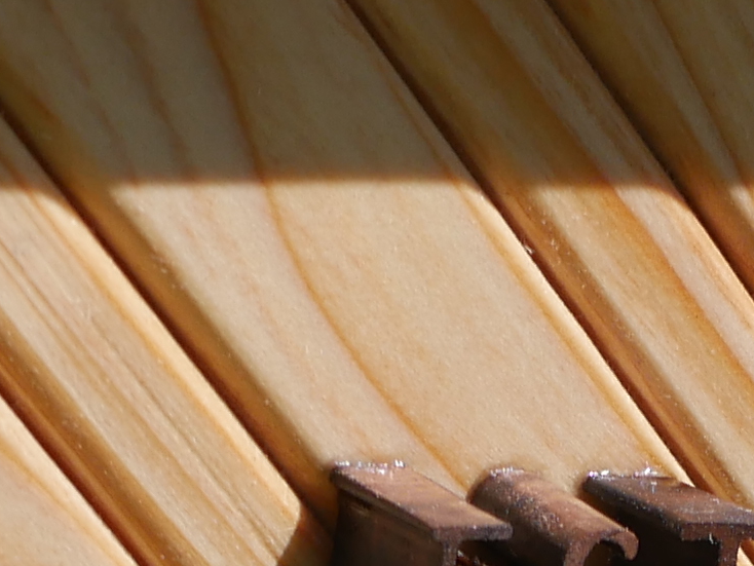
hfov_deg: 6.3
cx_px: 679
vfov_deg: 4.6
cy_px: 1441
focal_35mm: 313
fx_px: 6820
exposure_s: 1/1000
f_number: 5.6
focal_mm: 25
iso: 200
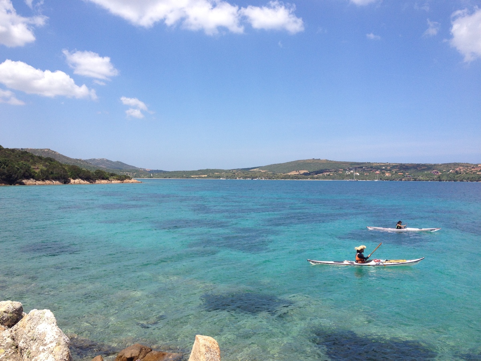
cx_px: 240
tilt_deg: -3.0
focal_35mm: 35
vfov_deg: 40.7
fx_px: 486
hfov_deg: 52.6
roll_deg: +0.0
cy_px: 180
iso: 50
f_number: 2.4
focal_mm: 4.28
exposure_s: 1/1972
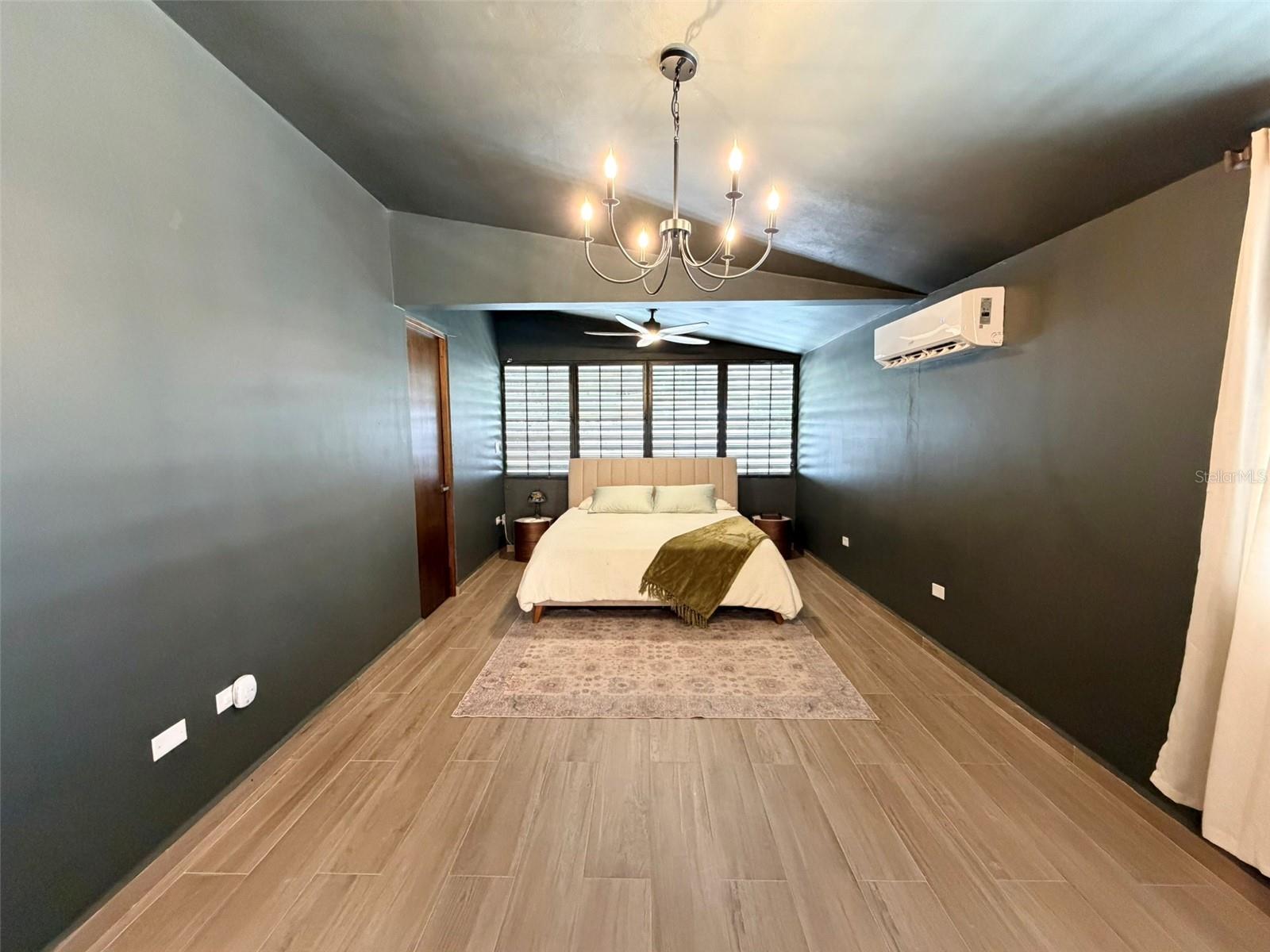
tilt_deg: -5.6
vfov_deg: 85.7
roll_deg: +0.5
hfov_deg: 102.1
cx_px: 635
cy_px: 476
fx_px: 514
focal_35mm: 14
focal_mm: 2.22
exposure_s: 1/60
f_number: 2.2
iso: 800
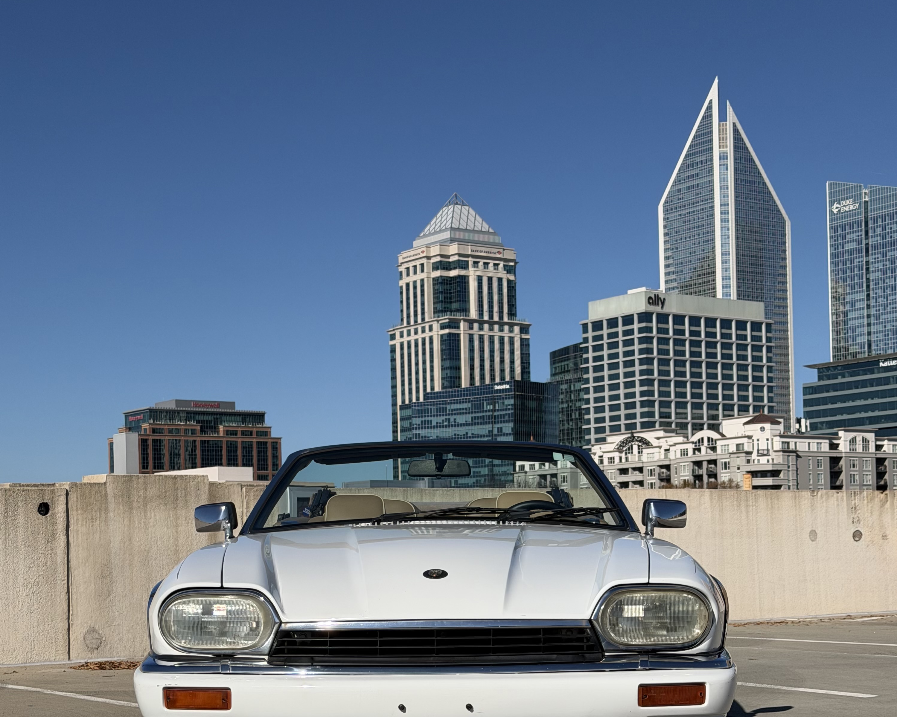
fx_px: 1672
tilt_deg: +2.0
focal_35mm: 63
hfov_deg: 30.0
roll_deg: +2.3
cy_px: 498
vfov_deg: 24.1
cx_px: 448
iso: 64
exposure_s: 1/11364
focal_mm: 6.76
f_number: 1.78
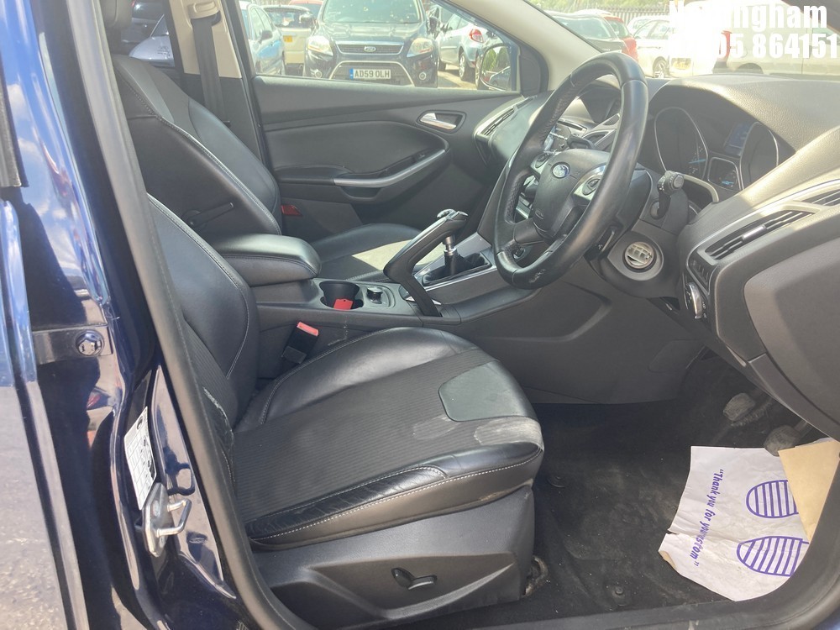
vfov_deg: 49.7
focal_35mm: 28
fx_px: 679
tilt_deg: -24.6
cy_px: 315
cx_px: 420
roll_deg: -2.9
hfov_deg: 63.4
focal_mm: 3.99
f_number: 1.8
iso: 32
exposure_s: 1/121
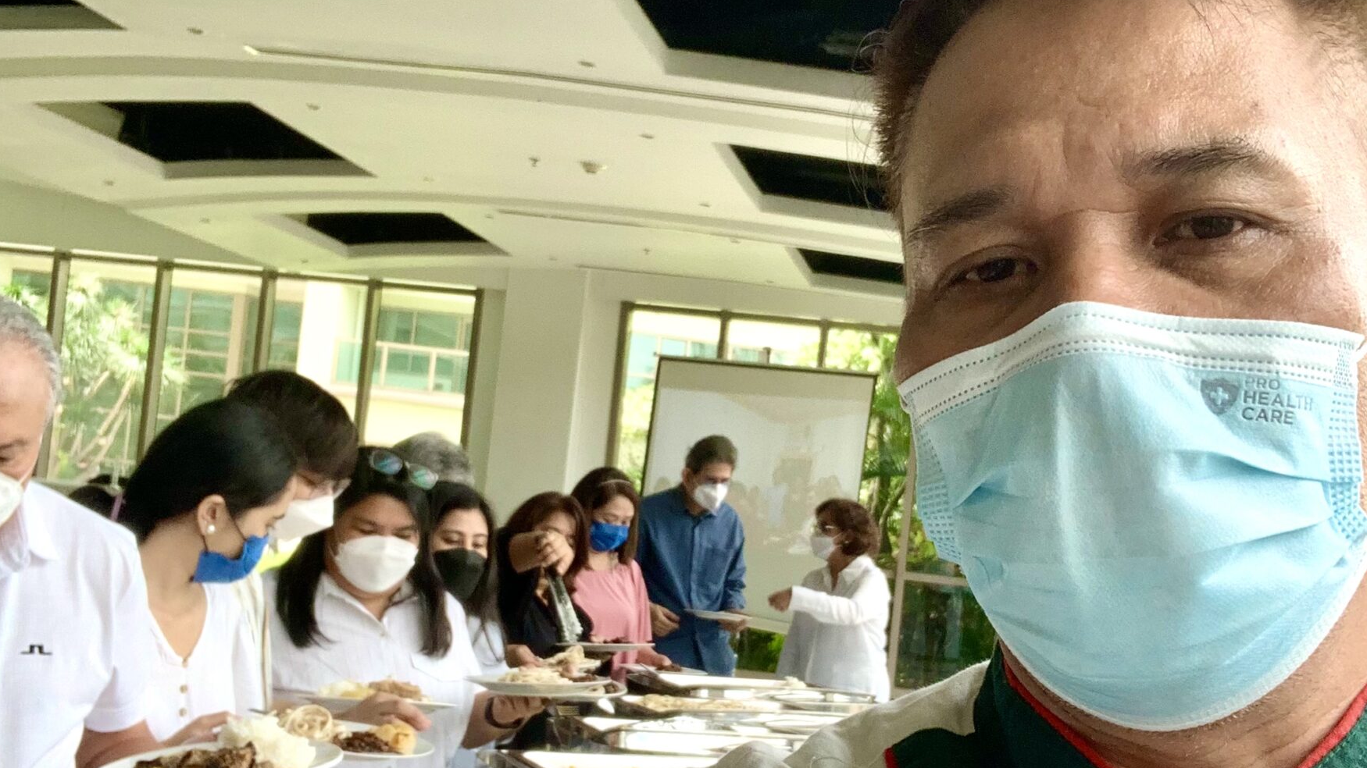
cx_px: 705
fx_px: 1848
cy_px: 471
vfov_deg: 23.4
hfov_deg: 40.6
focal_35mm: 51
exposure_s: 1/121
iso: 20
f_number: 2.2
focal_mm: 2.87
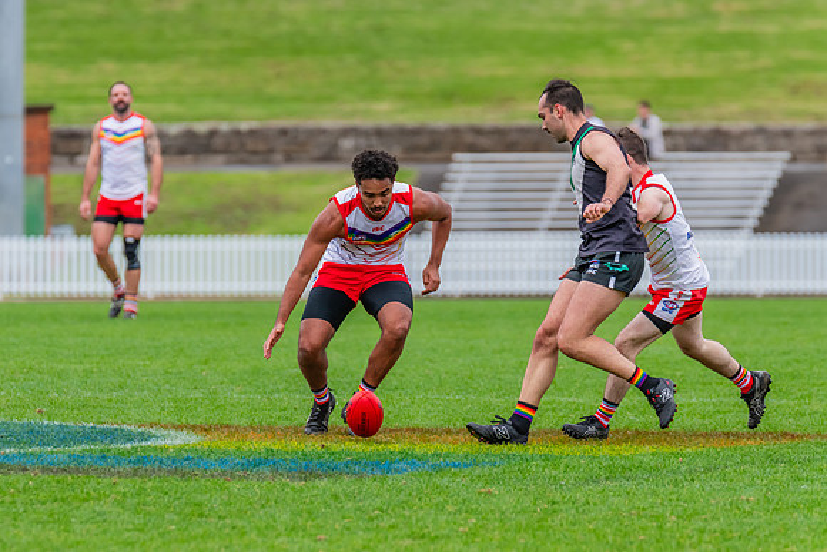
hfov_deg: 5.4
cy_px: 295
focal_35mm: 384
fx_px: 8824
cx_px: 346
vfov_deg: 3.6
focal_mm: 330
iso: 800
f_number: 6.3
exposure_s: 1/1000
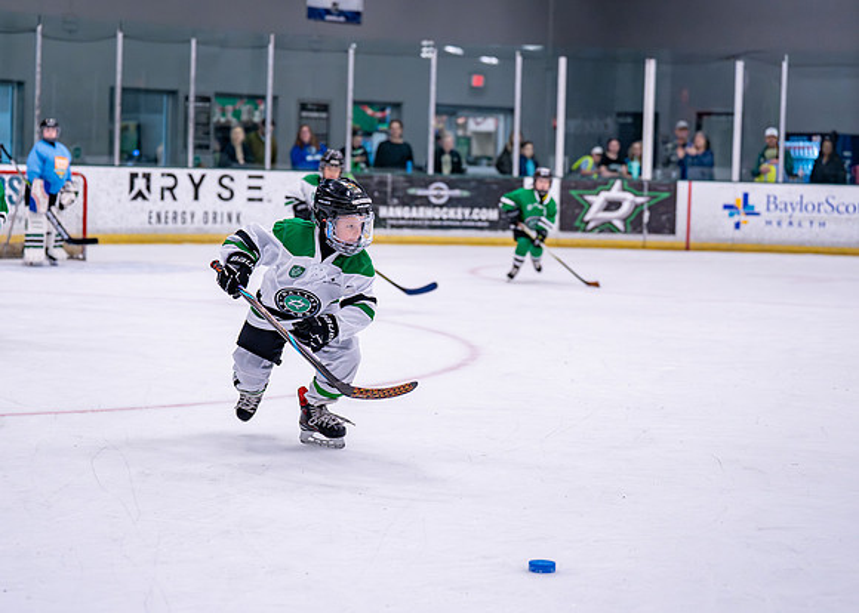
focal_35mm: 83
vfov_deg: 17.1
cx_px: 374
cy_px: 280
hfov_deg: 23.8
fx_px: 2036
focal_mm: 70
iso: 2500
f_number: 2.8
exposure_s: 1/1250
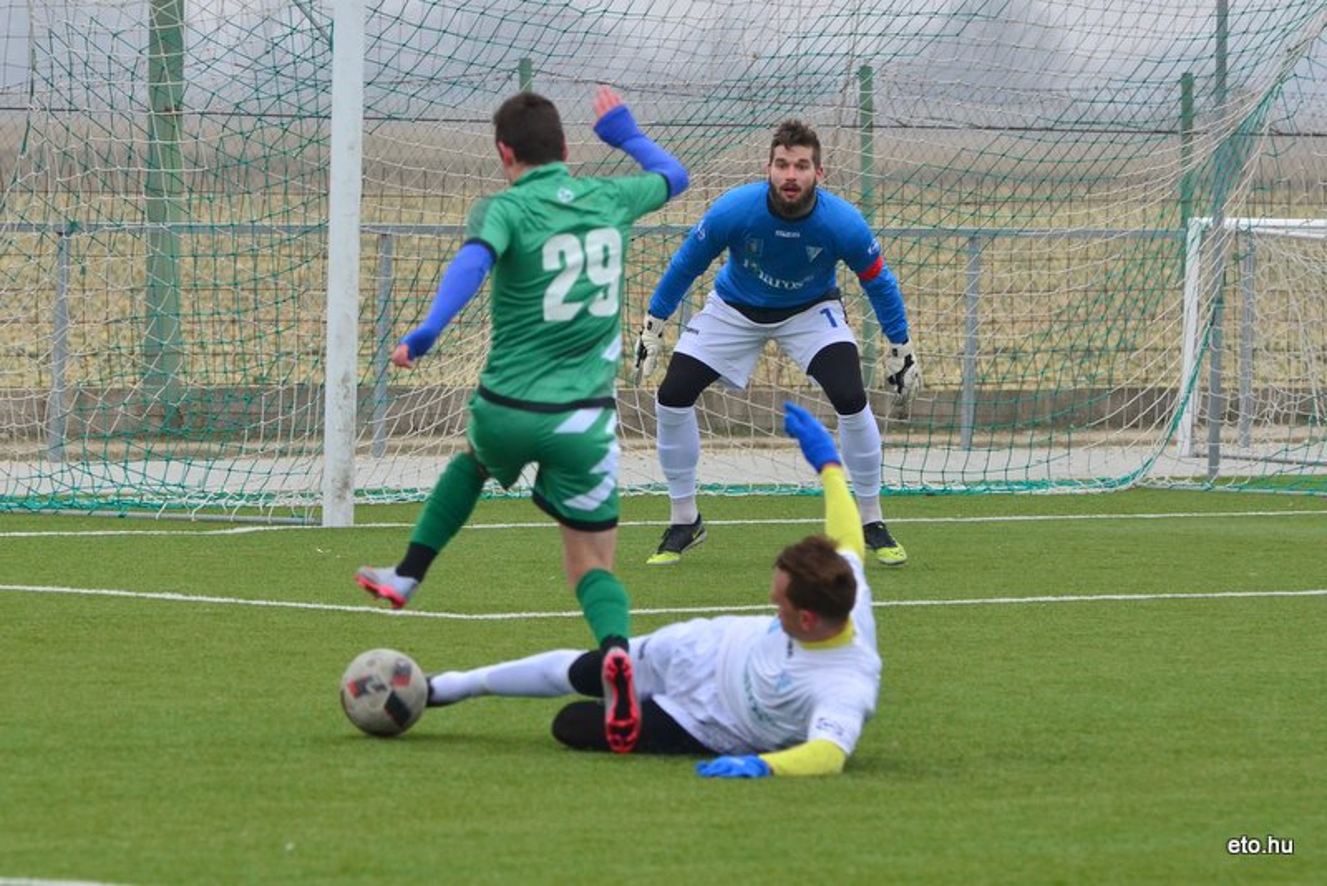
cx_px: 664
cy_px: 443
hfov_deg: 8.9
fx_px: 8573
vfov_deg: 5.9
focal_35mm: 232
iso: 800
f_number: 4.8
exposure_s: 1/640
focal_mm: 155
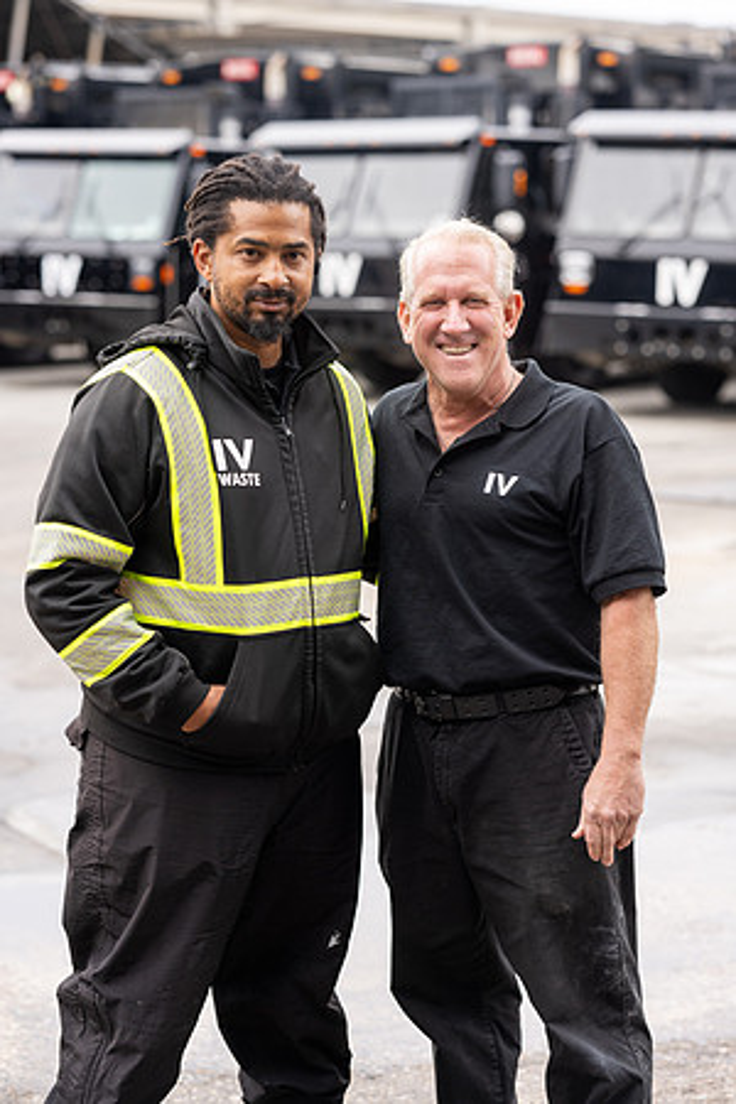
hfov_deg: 16.1
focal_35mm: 85
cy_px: 552
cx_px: 368
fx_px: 2606
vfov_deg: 23.9
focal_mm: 85
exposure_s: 1/640
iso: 200
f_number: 3.2
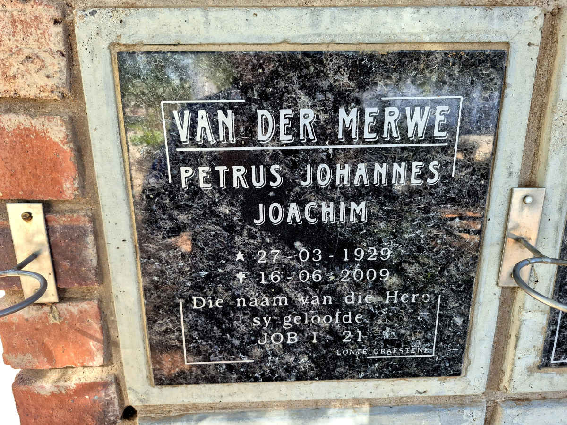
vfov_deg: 58.9
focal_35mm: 23
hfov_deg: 73.9
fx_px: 377
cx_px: 284
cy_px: 212
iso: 160
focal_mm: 5.4
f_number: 1.8
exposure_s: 1/180
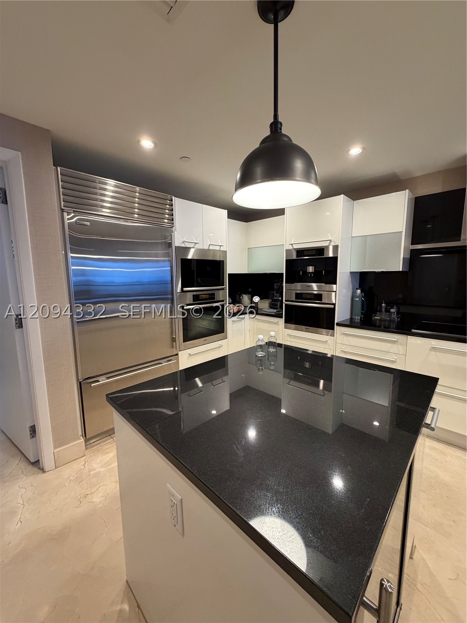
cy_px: 312
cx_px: 234
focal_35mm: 14
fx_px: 252
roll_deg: +1.3
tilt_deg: -6.6
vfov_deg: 102.1
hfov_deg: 85.7
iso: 320
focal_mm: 2.22
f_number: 2.2
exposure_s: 1/60
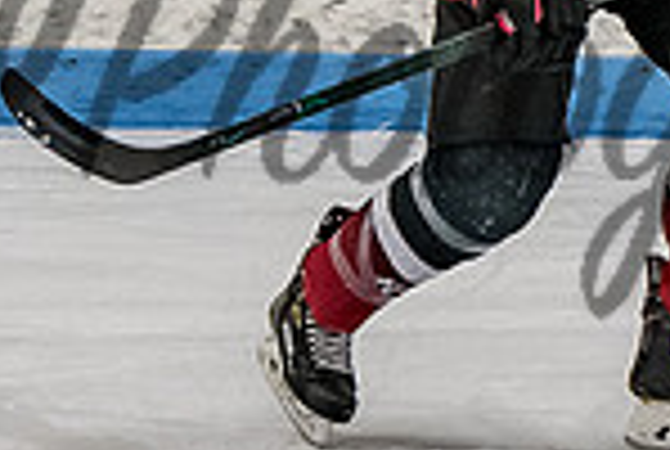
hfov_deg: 2.6
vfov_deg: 1.7
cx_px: 547
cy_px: -14
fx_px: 14919
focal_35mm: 800
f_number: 3.5
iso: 1600
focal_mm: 90
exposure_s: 1/800
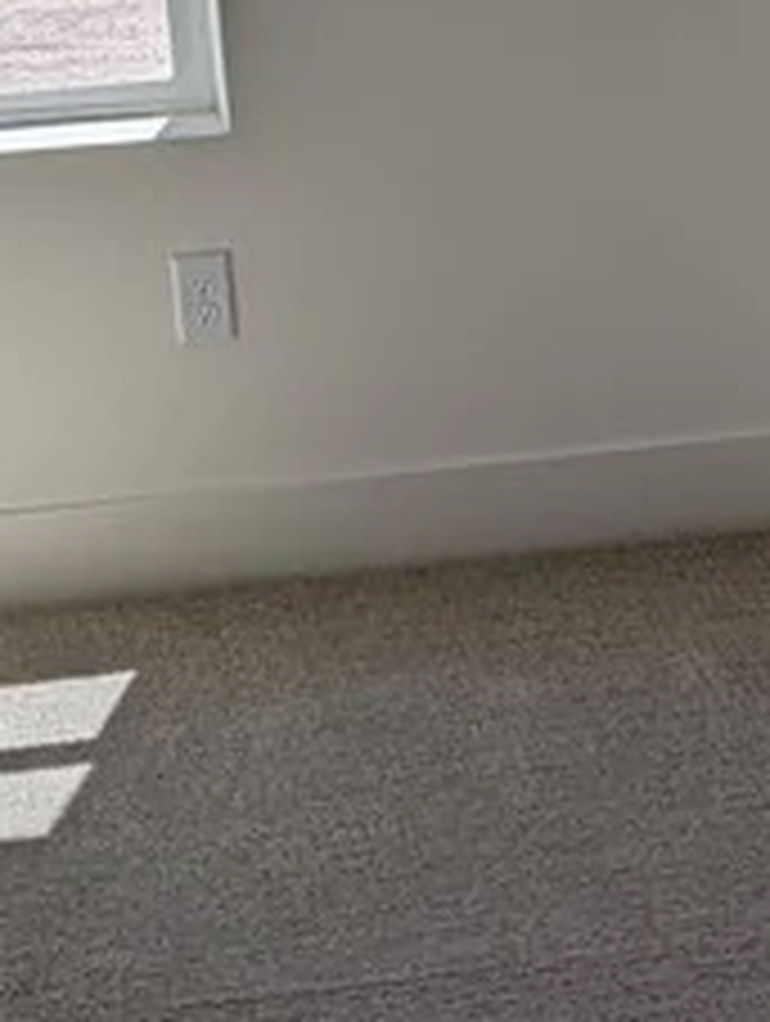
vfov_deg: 18.2
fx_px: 3194
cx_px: 579
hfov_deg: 13.7
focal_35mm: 108
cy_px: 448
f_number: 1.68
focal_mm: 6.9
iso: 23
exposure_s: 1/728
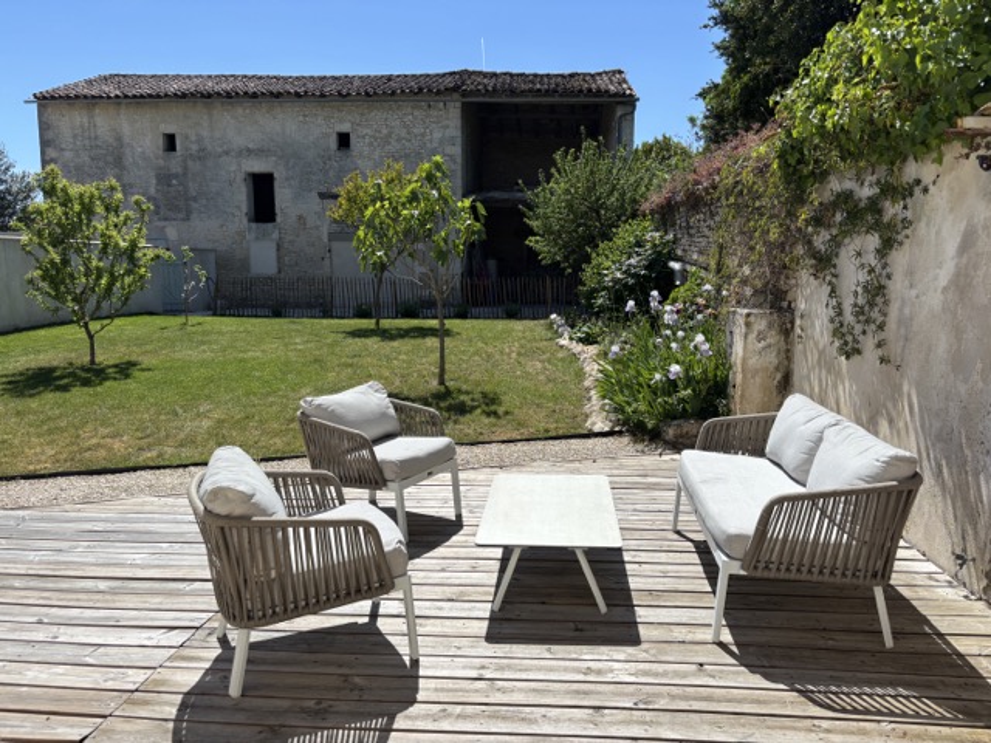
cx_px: 496
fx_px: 744
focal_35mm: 26
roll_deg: -0.6
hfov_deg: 67.3
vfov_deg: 53.1
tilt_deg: -8.2
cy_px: 372
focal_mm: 5.96
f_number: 1.6
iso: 50
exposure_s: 1/3937
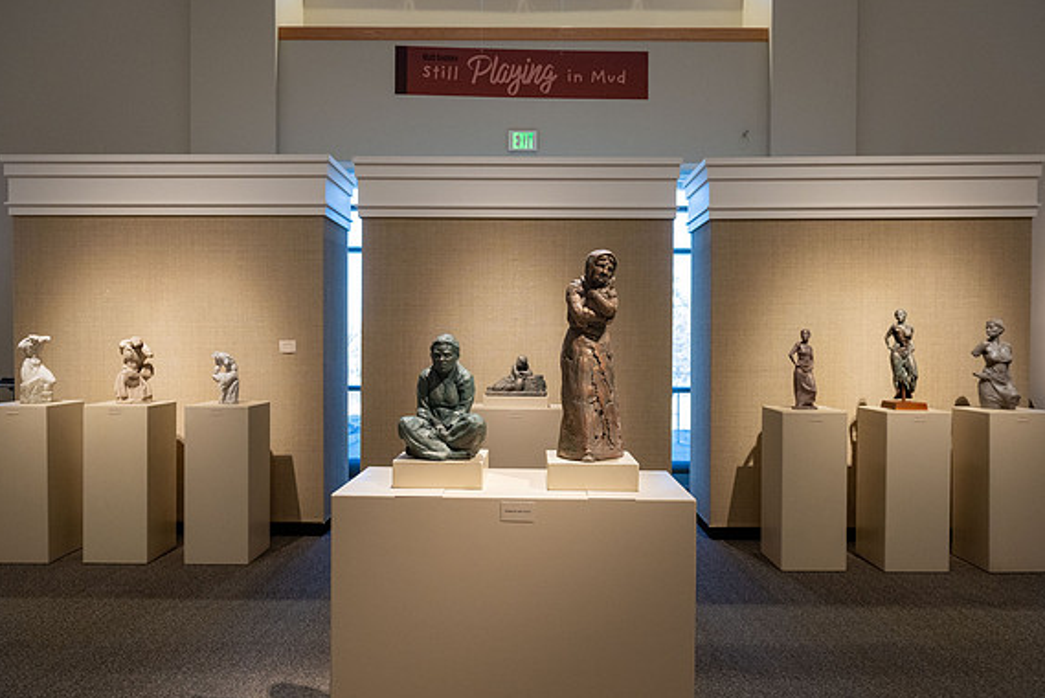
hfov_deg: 71.5
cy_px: 354
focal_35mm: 25
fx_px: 726
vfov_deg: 51.3
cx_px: 523
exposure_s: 1/60
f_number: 5.6
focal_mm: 24
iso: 2500
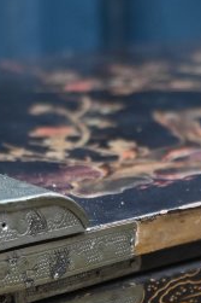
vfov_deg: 12.3
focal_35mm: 154
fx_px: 1293
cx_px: 181
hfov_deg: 8.9
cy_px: 538
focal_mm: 21.5
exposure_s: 1/200
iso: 400
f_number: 3.5
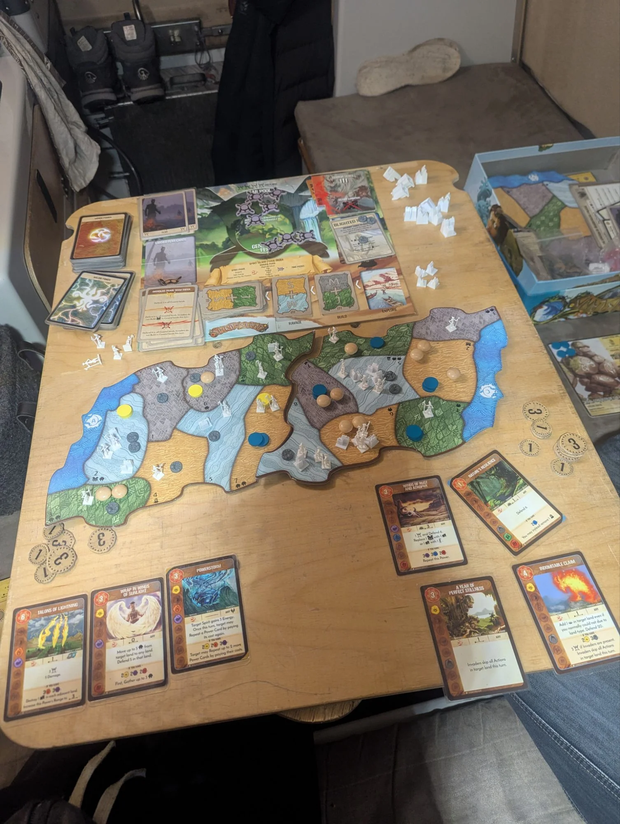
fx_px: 572
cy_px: 412
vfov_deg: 71.5
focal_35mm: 24
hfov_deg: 56.9
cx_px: 310
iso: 284
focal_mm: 6.81
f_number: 1.85
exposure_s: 1/23.9
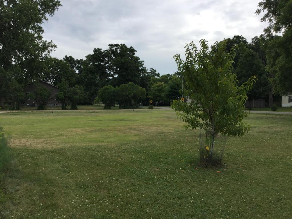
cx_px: 146
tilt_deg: -2.9
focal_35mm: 31
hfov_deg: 58.4
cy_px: 110
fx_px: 261
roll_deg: -2.2
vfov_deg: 45.4
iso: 25
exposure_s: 1/1253
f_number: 2.4
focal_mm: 3.3
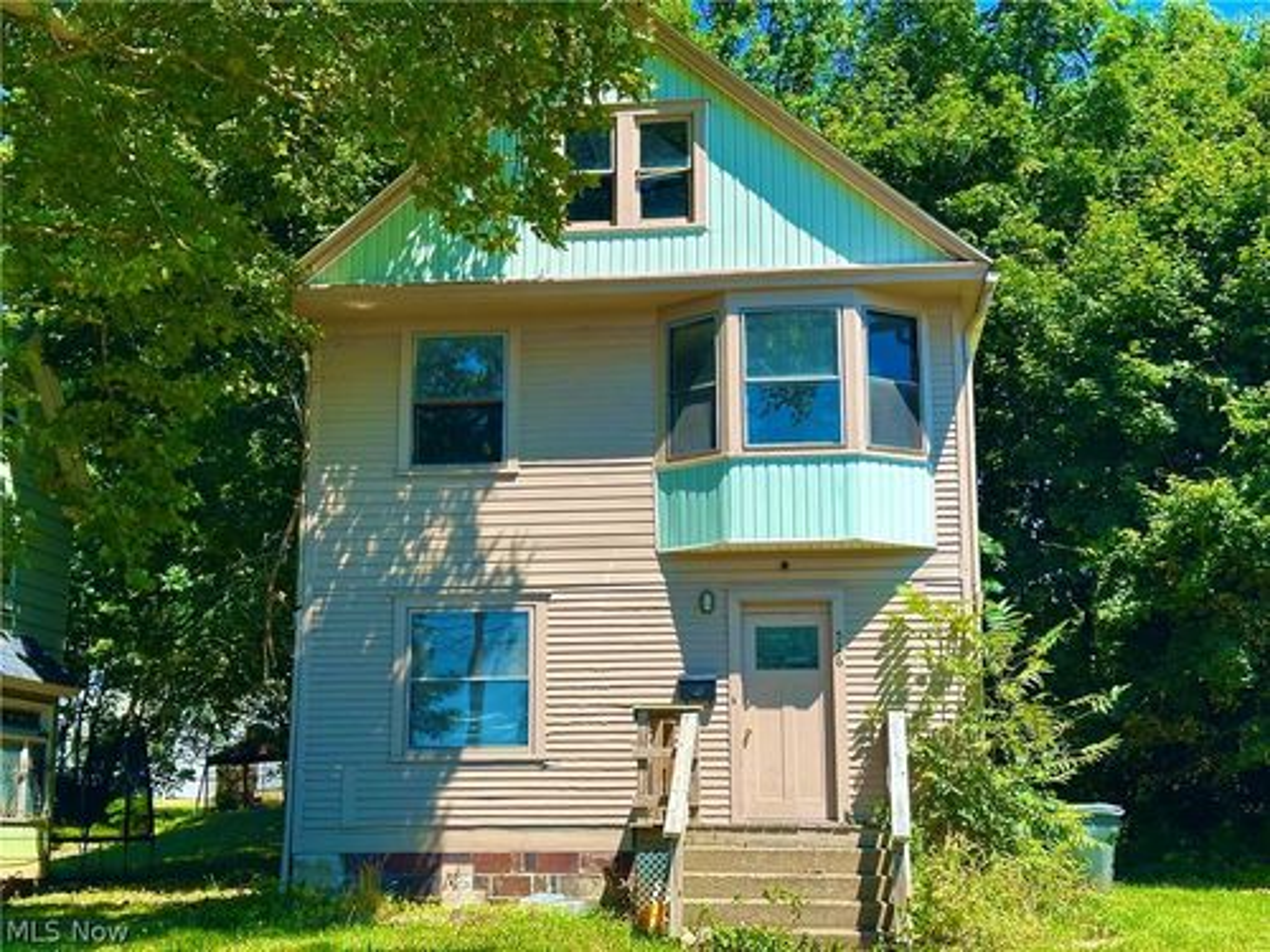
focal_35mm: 48
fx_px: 1761
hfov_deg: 39.7
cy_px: 476
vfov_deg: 30.3
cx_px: 635
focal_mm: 6.86
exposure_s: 1/1916
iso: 64
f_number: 1.78
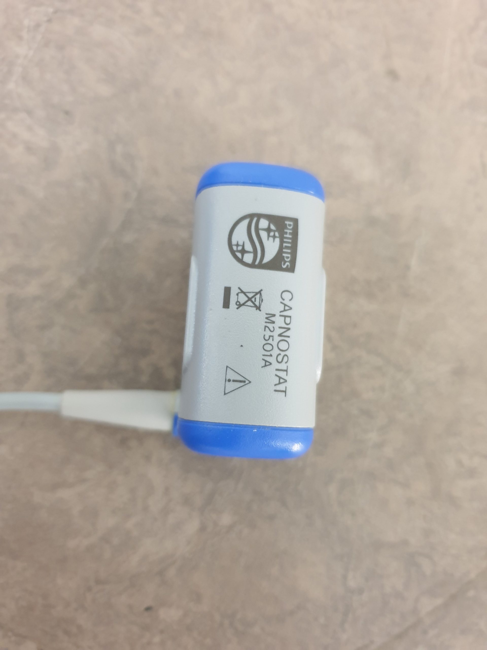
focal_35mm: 26
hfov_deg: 53.1
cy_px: 325
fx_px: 488
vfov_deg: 67.3
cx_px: 244
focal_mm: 4.3
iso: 320
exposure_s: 1/25
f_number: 1.5
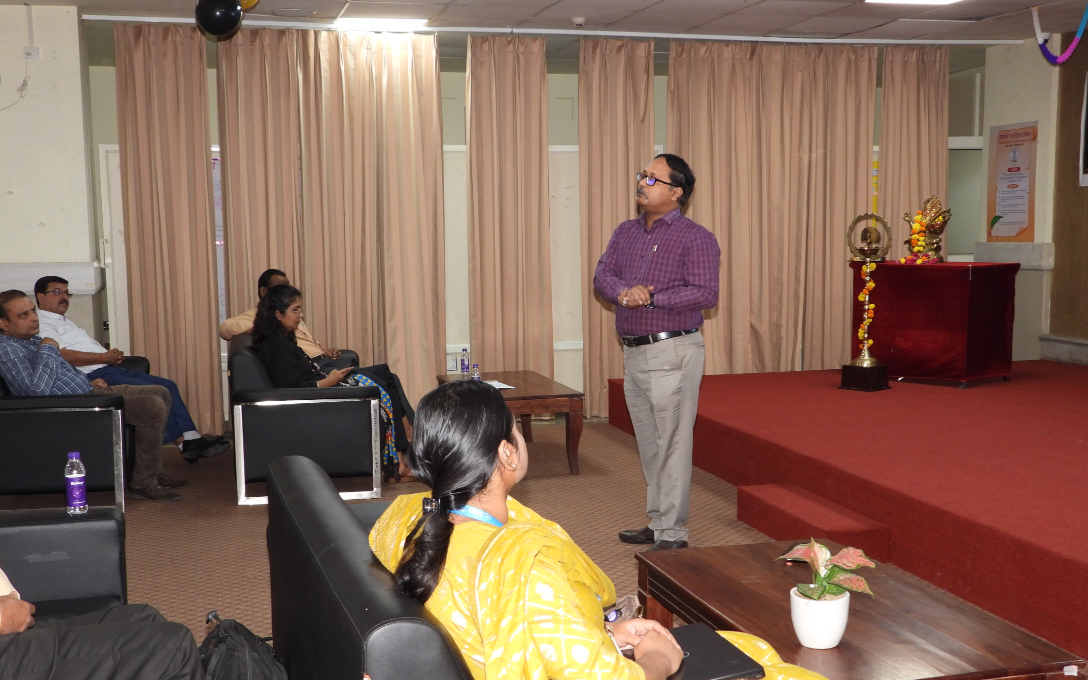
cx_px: 549
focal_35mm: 44
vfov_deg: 29.2
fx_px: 1305
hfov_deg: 45.3
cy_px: 401
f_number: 3.2
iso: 200
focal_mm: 7.4
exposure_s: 1/30
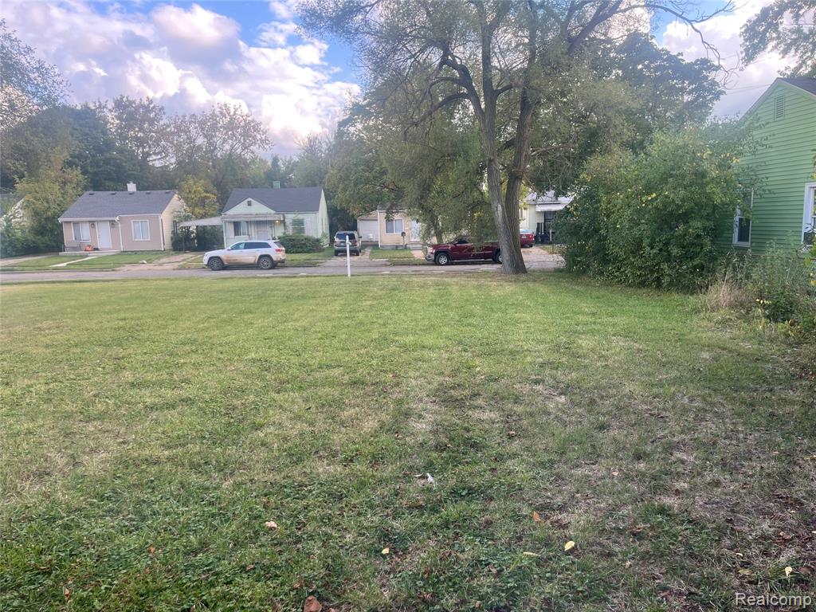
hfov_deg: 67.3
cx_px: 408
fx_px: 613
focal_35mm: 26
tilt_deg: -9.0
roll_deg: +1.7
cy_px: 306
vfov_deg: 53.1
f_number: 1.6
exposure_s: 1/370
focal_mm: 5.1
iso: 50
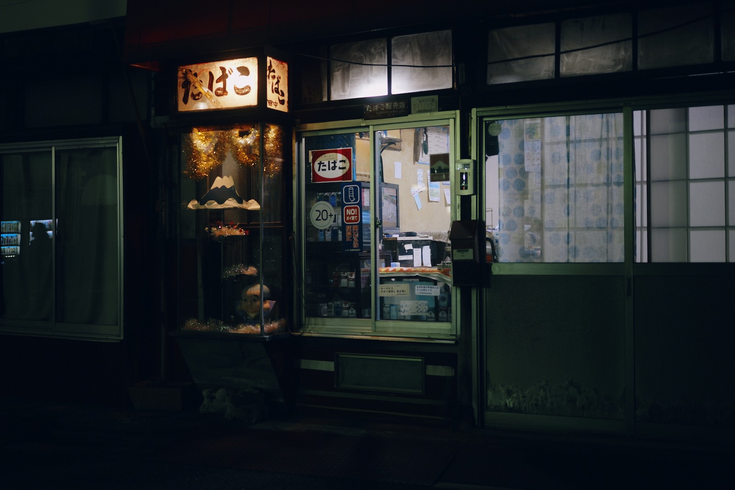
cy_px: 245
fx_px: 817
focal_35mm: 40
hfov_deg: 48.5
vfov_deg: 33.4
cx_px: 368
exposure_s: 1/50
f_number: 2
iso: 500
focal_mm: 40
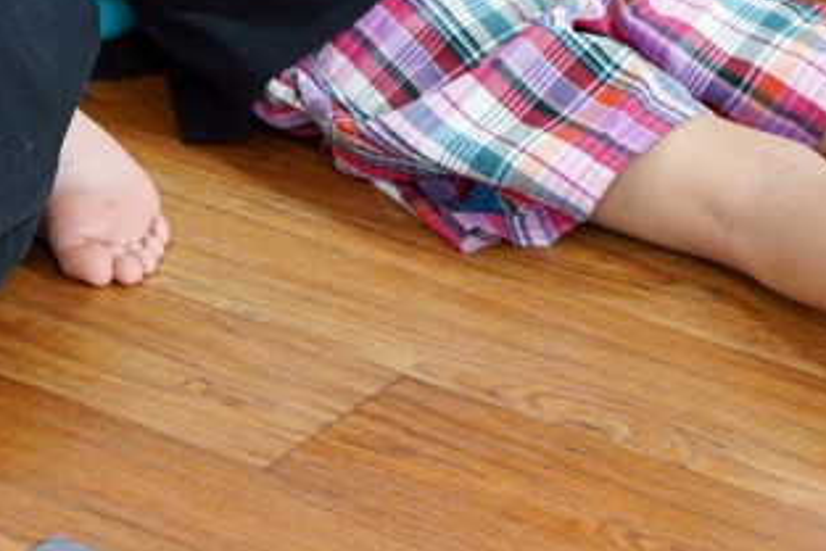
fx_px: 4614
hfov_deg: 10.2
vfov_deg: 6.8
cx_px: 253
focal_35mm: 201
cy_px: -26
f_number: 4
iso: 1600
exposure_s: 1/160
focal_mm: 70
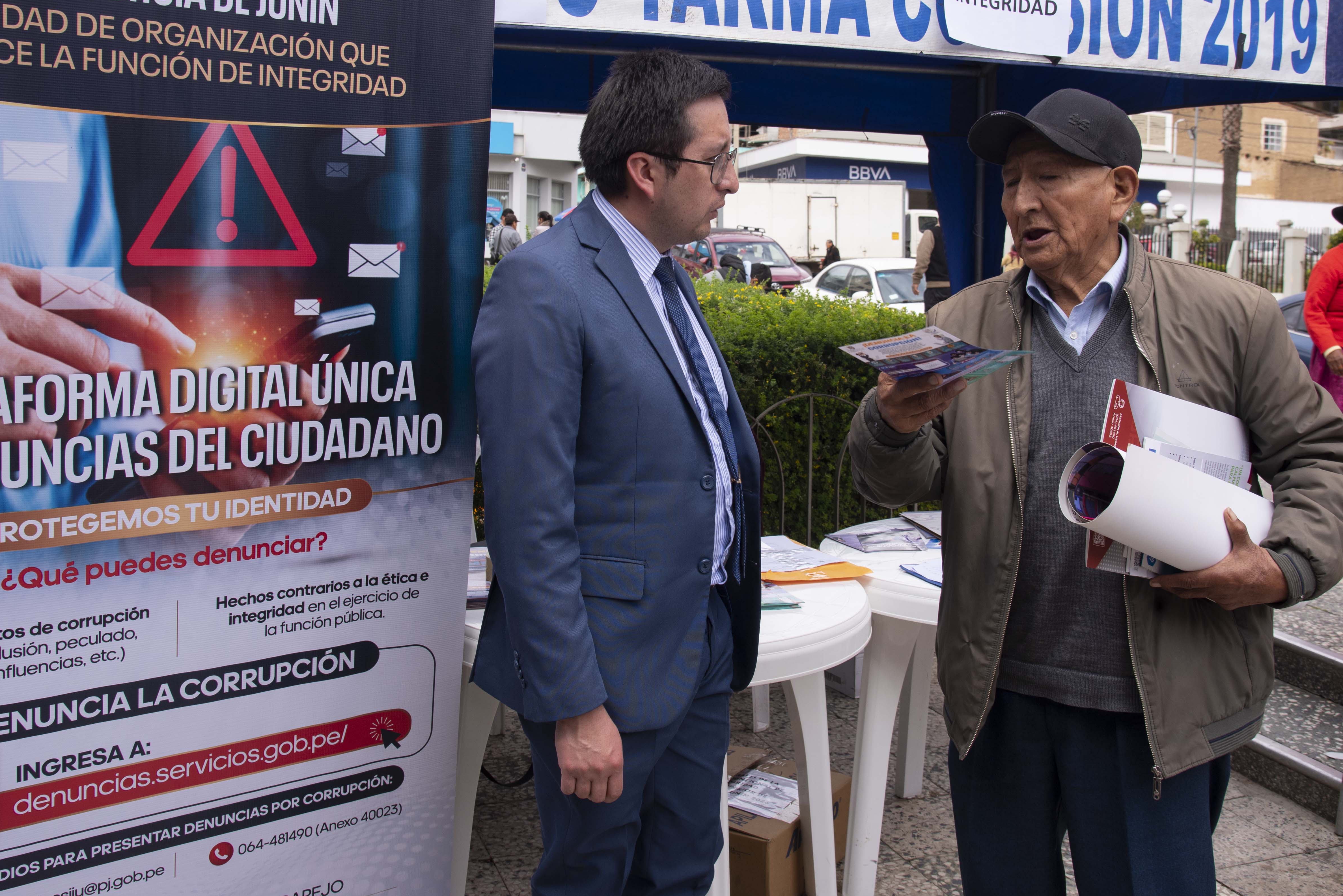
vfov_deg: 35.0
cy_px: 361
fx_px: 1418
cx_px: 646
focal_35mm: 38
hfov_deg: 50.7
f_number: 8
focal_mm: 30
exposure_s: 1/250
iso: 200
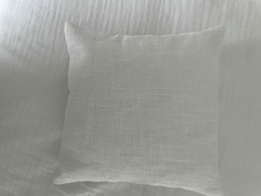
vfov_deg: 53.1
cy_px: 98
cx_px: 130
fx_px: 196
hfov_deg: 67.3
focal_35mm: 26
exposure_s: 1/121
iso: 80
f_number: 1.6
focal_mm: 4.2
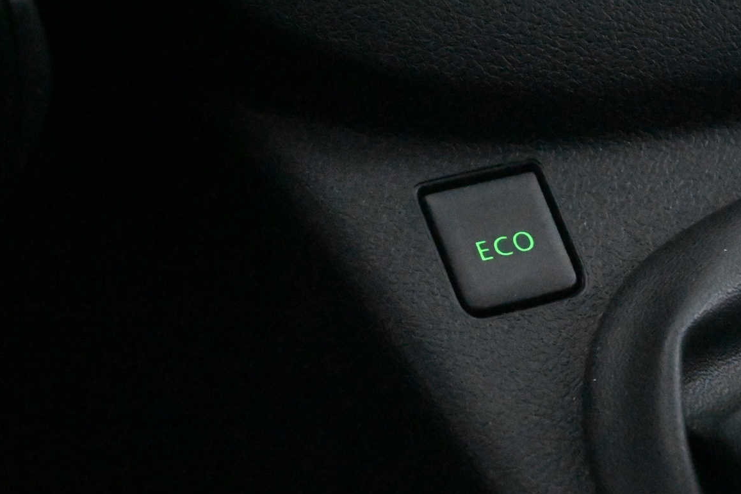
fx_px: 2161
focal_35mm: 105
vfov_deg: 13.0
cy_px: 222
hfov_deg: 19.4
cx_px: 517
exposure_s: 1/100
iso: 32000
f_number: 6.3
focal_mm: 50
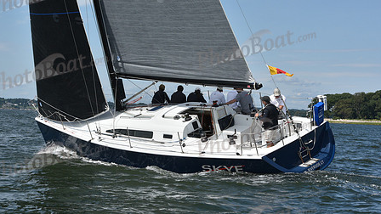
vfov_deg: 12.7
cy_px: 103
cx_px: 153
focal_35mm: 95
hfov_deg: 22.4
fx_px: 960
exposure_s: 1/1000
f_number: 11
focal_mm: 70
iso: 320
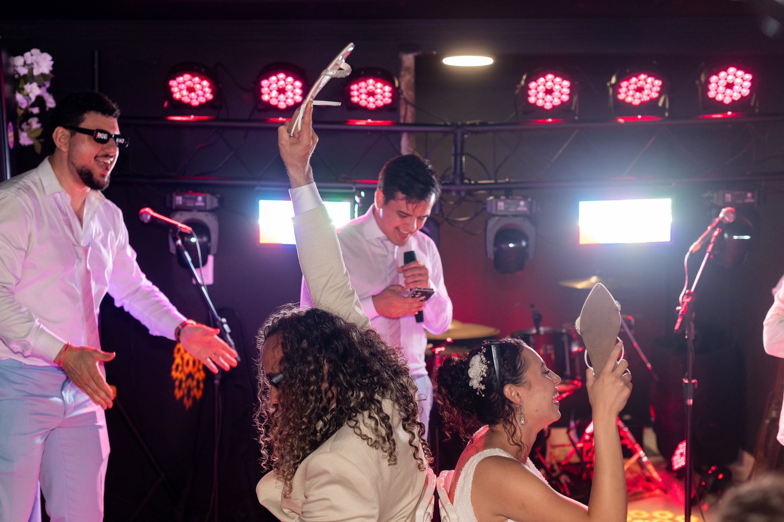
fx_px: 1088
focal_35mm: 50
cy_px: 261
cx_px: 392
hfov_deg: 39.6
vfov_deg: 27.0
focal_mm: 50
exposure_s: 1/200
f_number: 2.5
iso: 1000
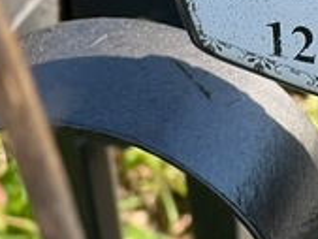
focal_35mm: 365
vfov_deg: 4.1
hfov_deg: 5.3
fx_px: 3355
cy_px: -109
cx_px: 574
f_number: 2.8
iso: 32
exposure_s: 1/173
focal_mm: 9
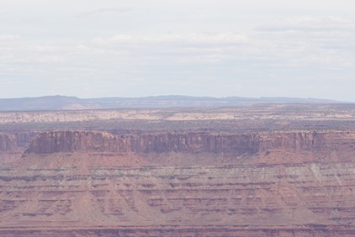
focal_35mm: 180
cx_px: 61
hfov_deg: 11.4
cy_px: 476
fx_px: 1776
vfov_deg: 7.3
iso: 100
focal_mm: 38
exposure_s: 1/100
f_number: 13
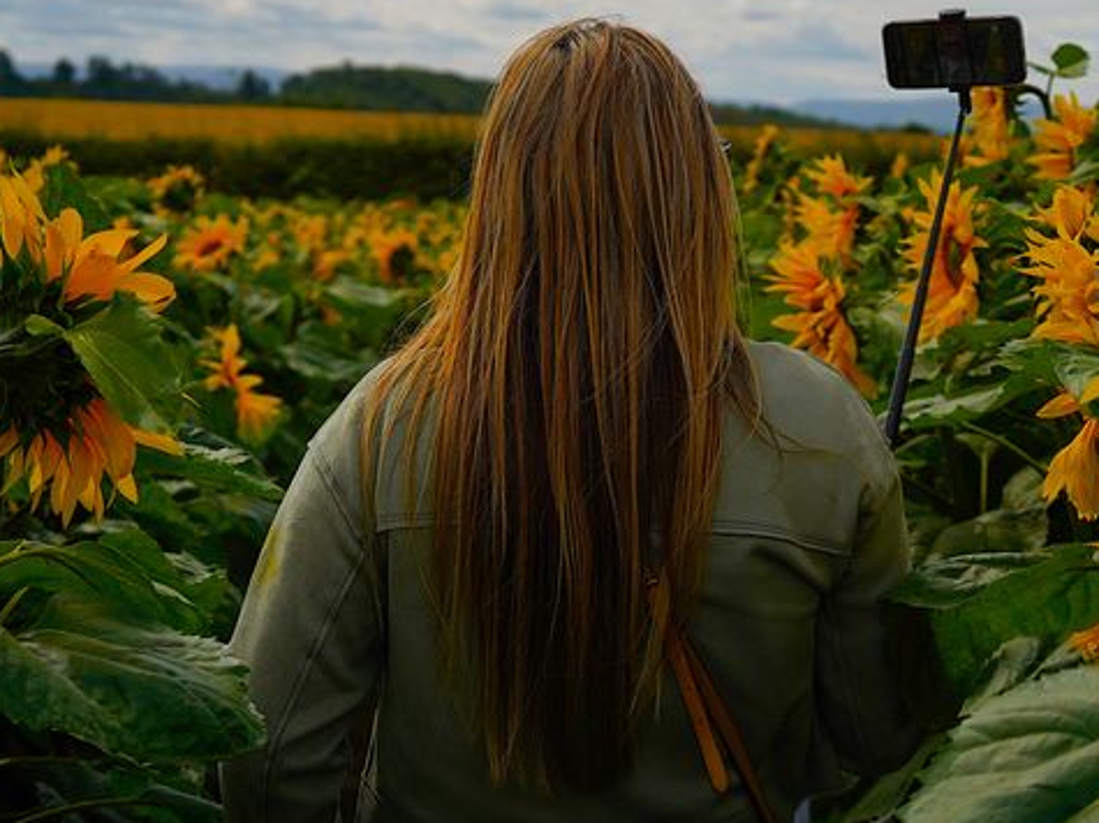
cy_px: 276
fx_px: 2571
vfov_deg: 18.2
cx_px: 602
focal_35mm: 81
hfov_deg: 24.1
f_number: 5
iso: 400
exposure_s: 1/8000
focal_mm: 50
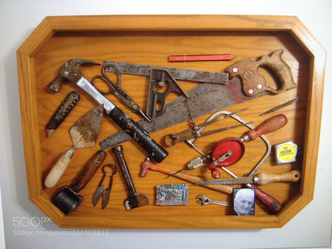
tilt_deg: -25.7
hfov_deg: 52.6
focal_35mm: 35
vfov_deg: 40.7
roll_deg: -0.8
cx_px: 166
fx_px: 336
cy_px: 124
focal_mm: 4.28
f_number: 2.4
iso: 50
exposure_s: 1/24
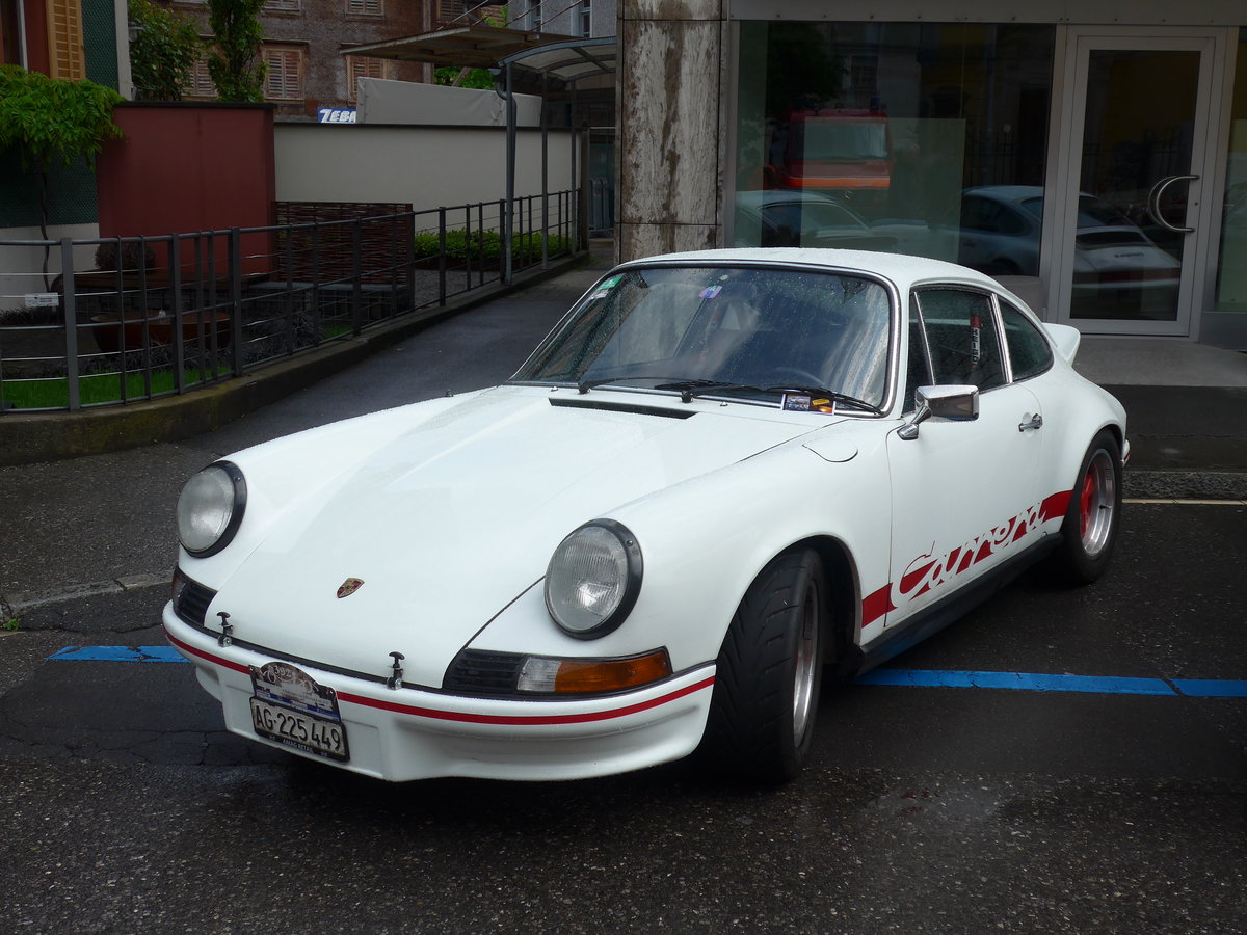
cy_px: 468
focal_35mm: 41
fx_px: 1477
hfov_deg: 45.8
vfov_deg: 35.1
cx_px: 624
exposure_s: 1/1600
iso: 80
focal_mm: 8.4
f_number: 2.8
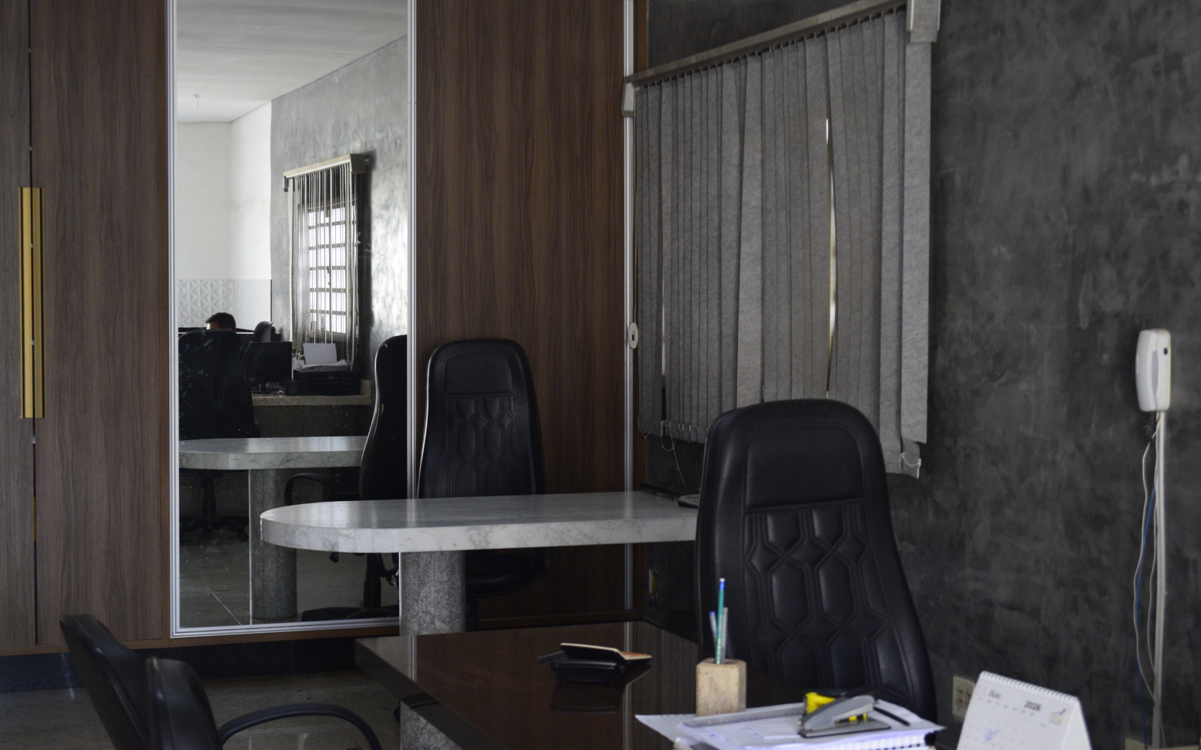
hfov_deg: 36.3
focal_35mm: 56
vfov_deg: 23.1
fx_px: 1833
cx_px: 609
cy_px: 381
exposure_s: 1/60
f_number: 5.6
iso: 1600
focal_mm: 36
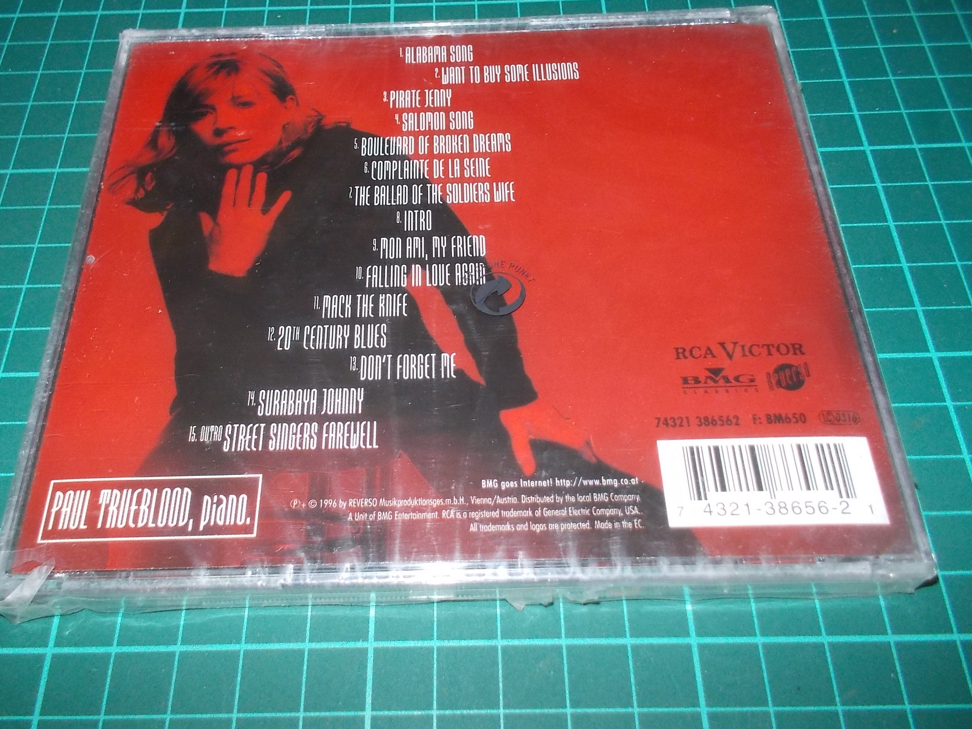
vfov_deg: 45.4
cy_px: 348
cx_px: 454
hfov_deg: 58.3
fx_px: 871
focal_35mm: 31
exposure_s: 1/30
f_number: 3.3
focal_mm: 4.1
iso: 200
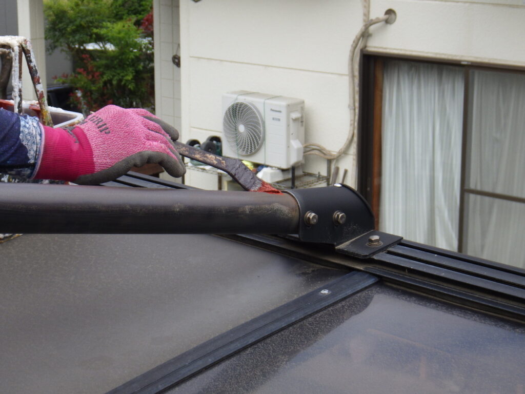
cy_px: 197
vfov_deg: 19.1
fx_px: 1168
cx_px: 262
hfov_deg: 25.3
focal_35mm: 77
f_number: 5.8
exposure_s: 1/250
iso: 125
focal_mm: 13.7
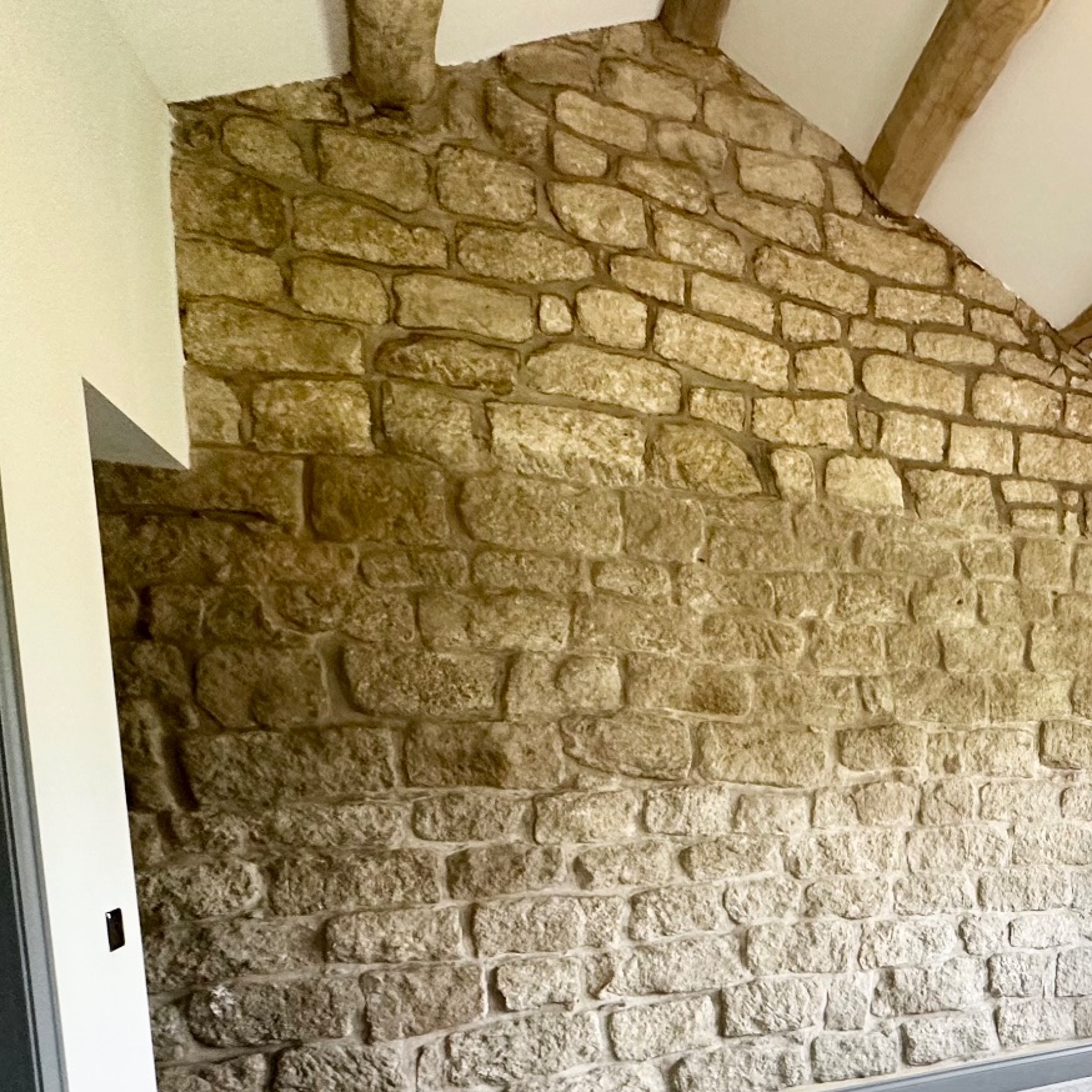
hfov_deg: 46.1
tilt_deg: -6.5
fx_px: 1035
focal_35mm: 29
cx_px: 1106
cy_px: 853
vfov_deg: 52.5
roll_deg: +0.5
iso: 250
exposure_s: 1/99
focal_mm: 2.22
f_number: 2.2
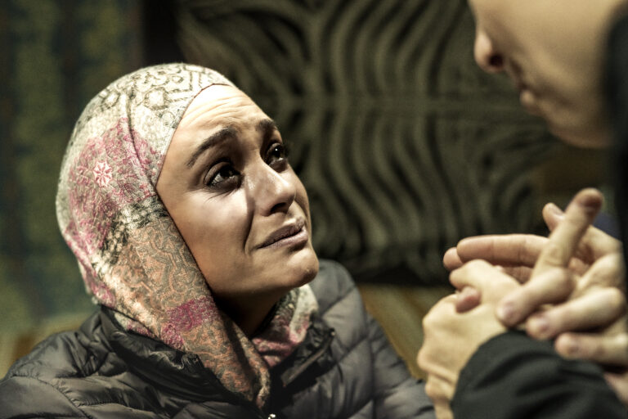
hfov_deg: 39.6
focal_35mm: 50
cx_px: 314
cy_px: 210
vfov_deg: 27.0
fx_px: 872
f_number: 2.8
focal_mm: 50
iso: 2000
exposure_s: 1/80
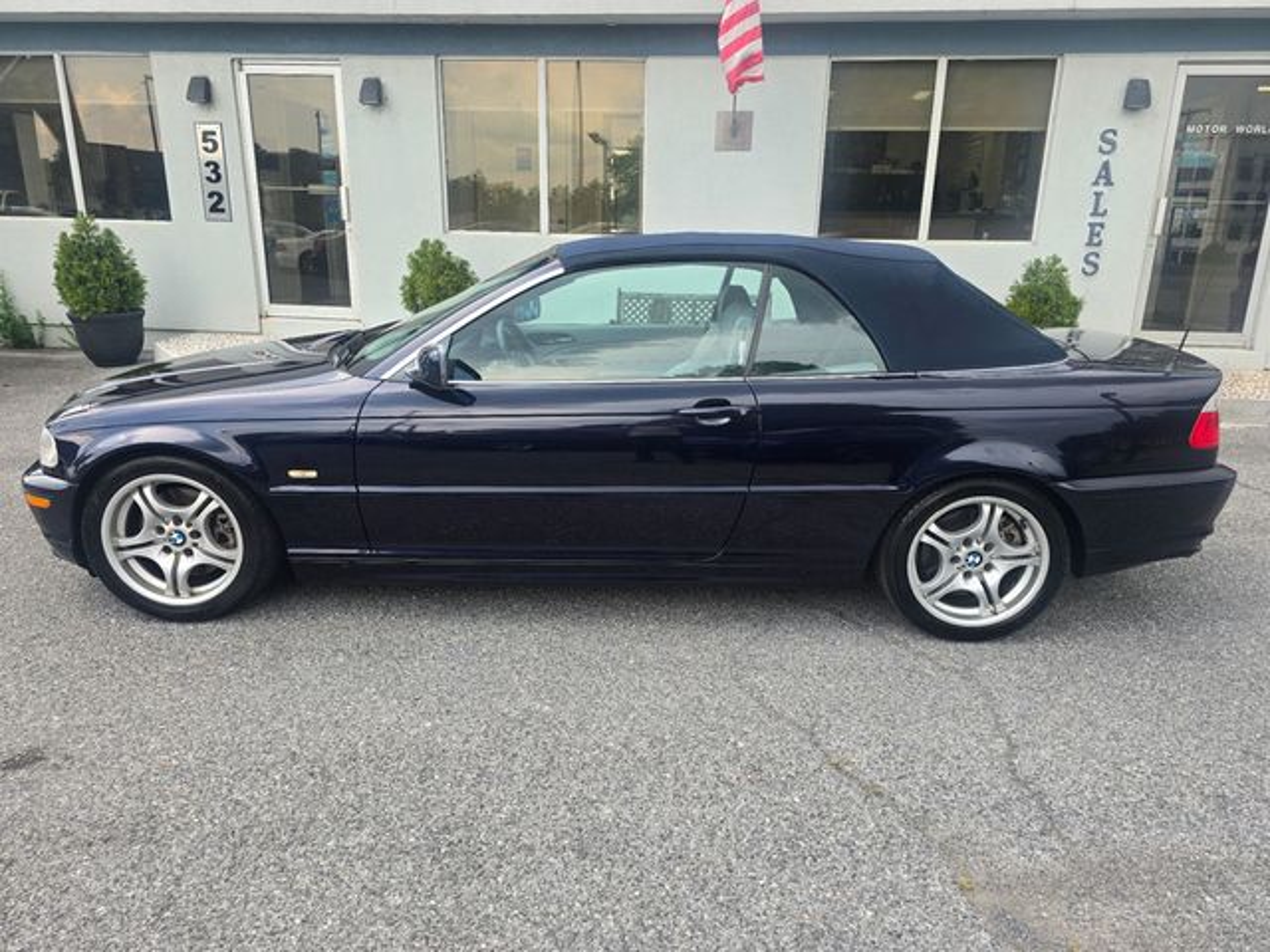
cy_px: 476
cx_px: 635
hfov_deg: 73.9
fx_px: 844
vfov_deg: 58.9
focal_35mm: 23
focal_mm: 6.3
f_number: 1.7
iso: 25
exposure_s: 1/180
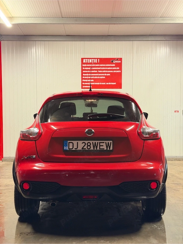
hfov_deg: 30.3
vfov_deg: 39.7
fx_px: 338
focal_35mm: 48
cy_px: 122
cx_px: 92
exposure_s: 1/33
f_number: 1.78
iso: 320
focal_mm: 6.76
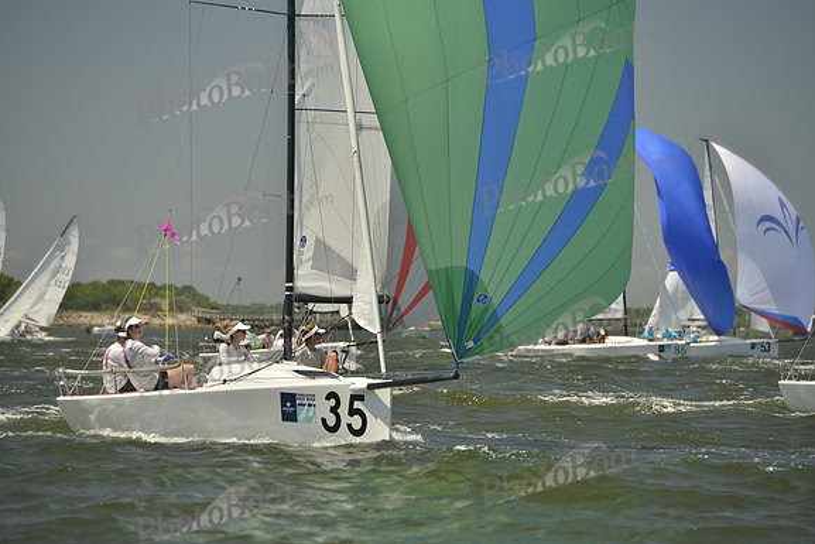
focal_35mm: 201
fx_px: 4551
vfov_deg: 6.8
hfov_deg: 10.2
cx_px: 408
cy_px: 272
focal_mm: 200
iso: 280
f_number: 6.3
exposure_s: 1/1000
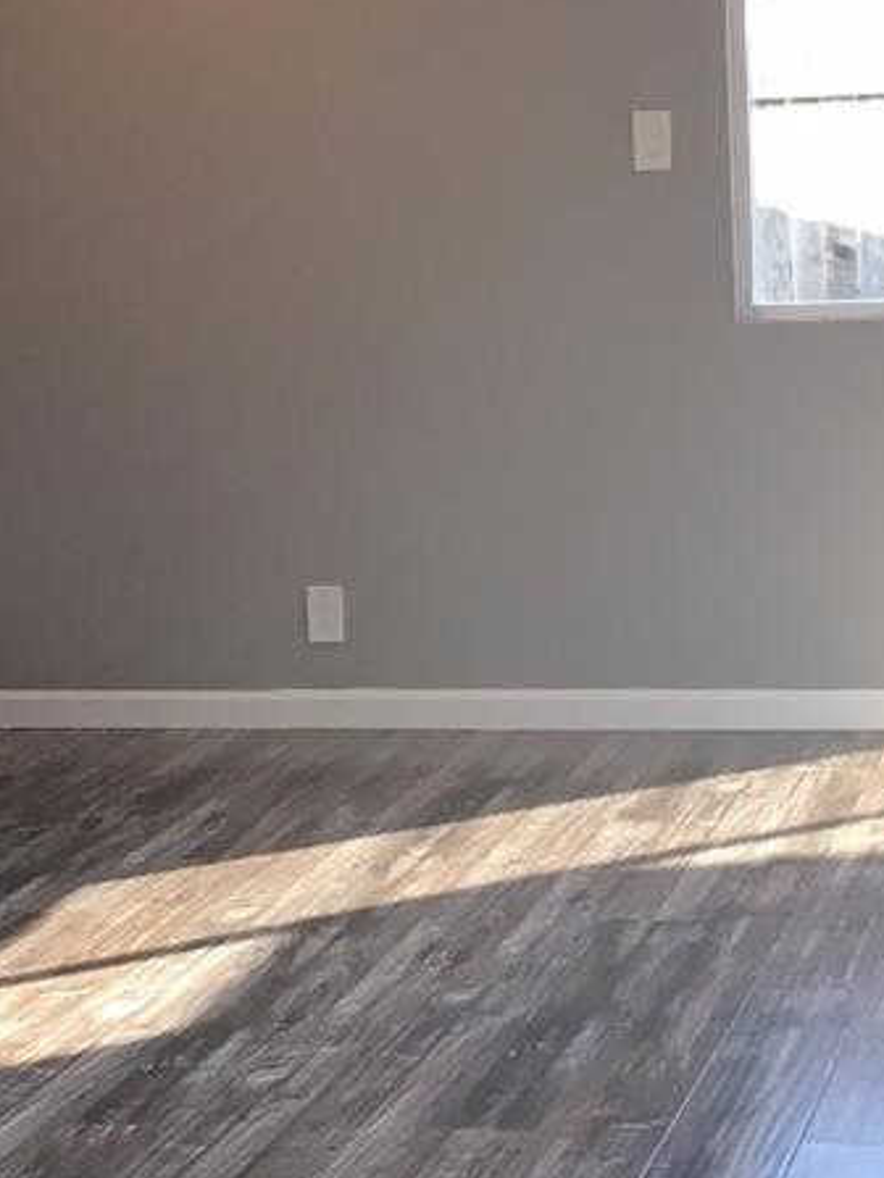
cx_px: 434
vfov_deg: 20.2
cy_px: 497
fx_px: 3303
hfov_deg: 15.2
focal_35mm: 97
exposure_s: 1/30
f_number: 2.2
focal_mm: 4.15
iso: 25
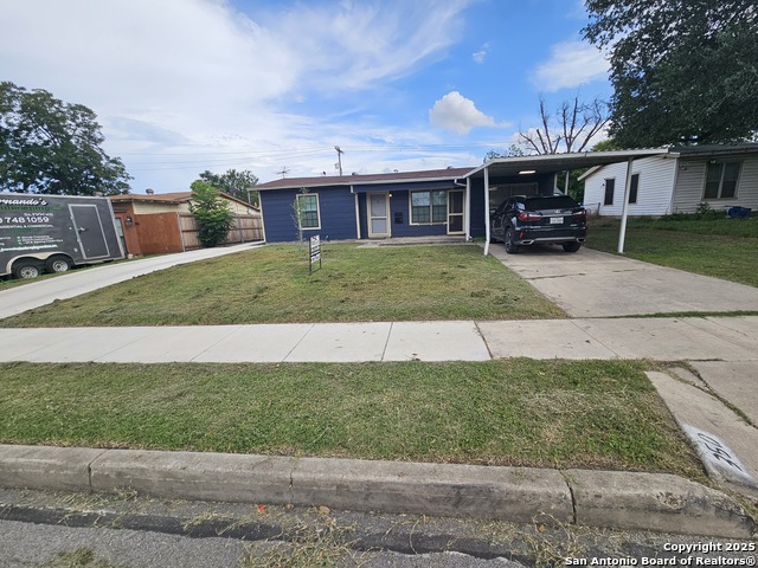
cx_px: 379
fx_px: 285
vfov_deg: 89.9
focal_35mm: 13
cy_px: 284
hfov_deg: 106.2
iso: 50
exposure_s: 1/1410
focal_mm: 2.2
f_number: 2.2
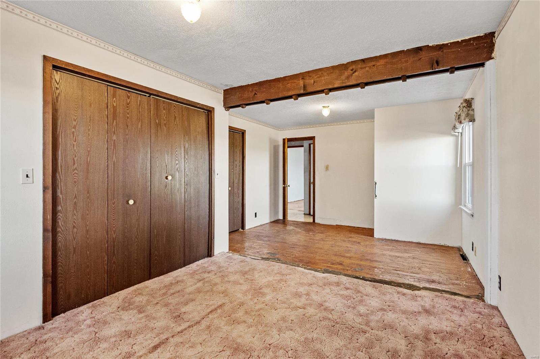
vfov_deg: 73.7
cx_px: 270
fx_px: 240
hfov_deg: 96.7
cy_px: 180
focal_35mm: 16
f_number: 8
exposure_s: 1/6
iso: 400
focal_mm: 8
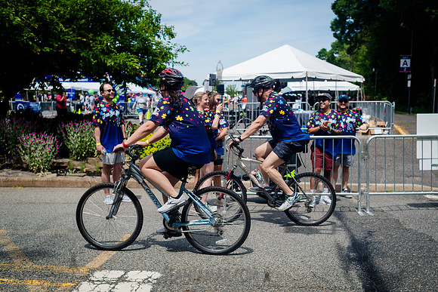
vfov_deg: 33.2
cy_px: 159
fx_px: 491
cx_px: 242
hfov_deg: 48.0
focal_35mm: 40
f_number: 4
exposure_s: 1/1600
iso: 200
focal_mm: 35
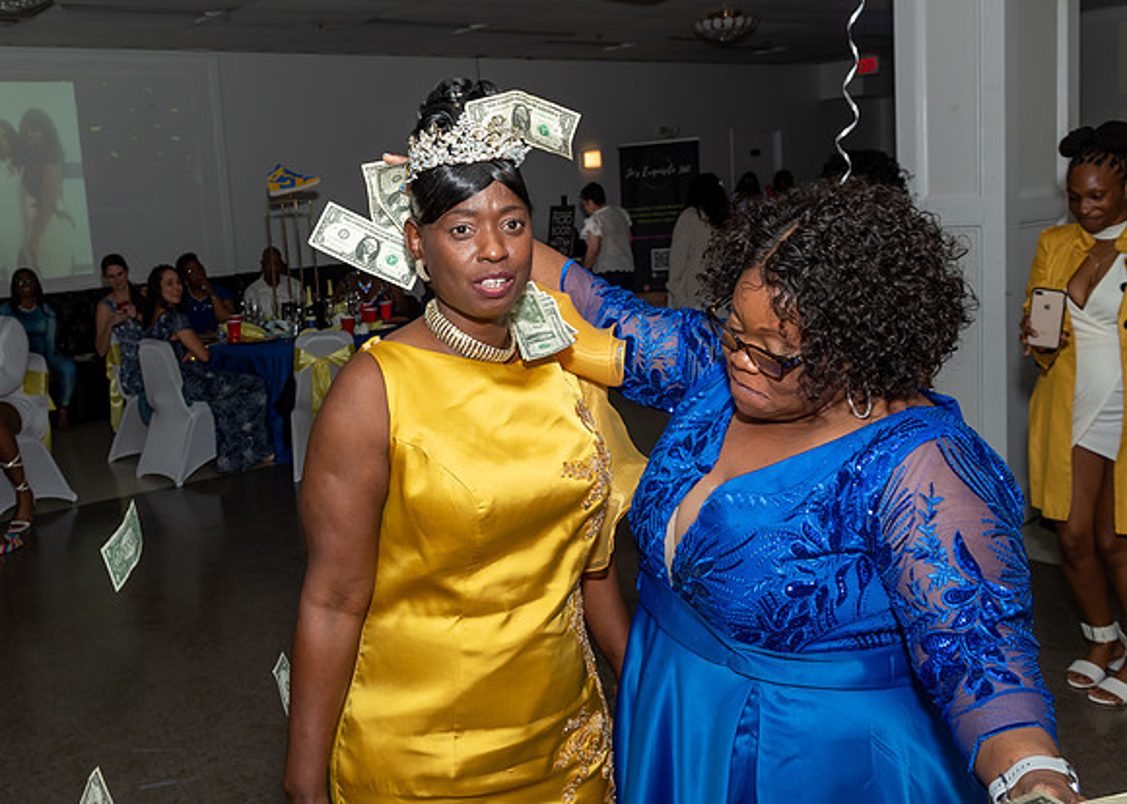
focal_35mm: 34
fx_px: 1098
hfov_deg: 53.8
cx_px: 434
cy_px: 345
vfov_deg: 40.2
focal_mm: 19
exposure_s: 1/250
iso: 500
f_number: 6.3
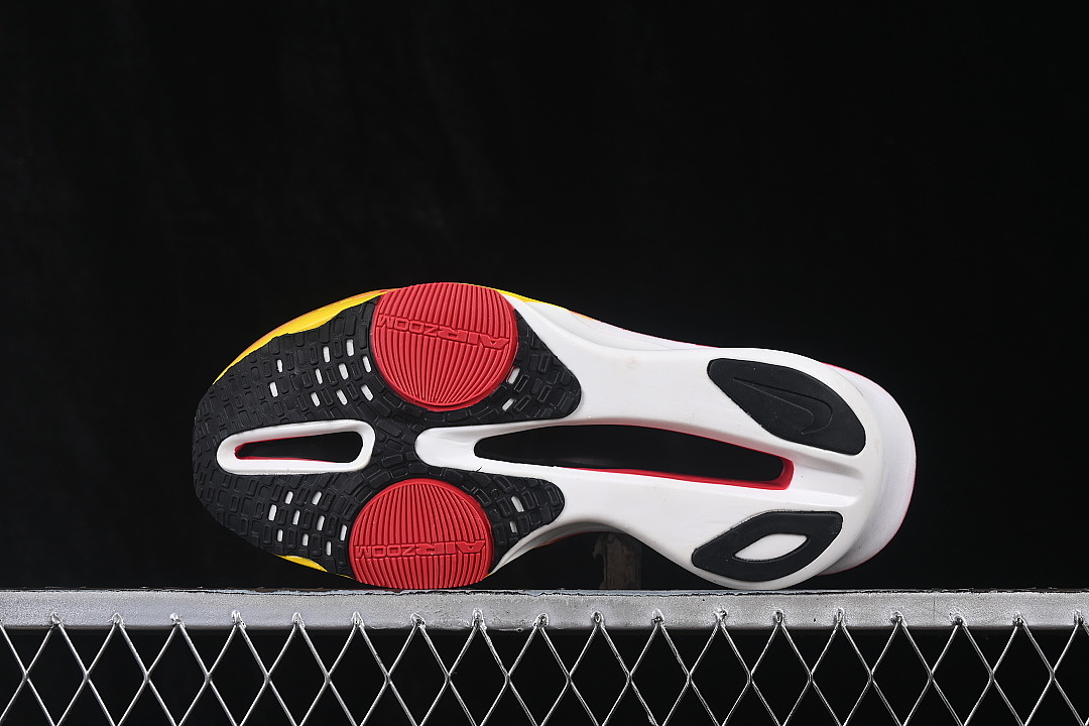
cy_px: 363
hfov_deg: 27.0
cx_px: 544
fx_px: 2269
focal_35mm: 75
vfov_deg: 18.2
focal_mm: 50
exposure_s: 1/80
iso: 160
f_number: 8
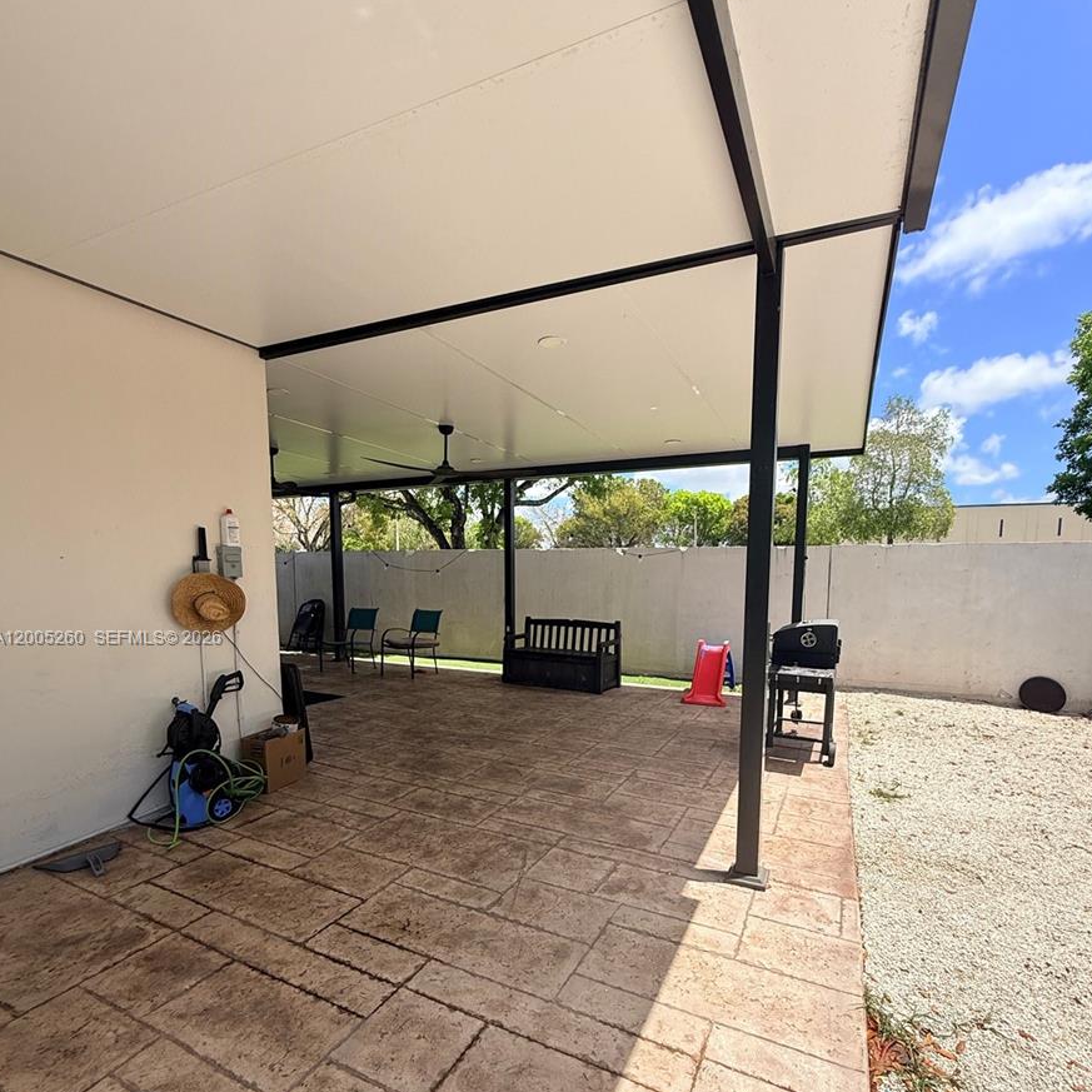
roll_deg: -1.5
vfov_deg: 83.2
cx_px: 553
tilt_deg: -5.9
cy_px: 639
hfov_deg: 84.0
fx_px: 607
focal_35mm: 17
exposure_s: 1/1105
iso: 64
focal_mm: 2.22
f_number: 2.2
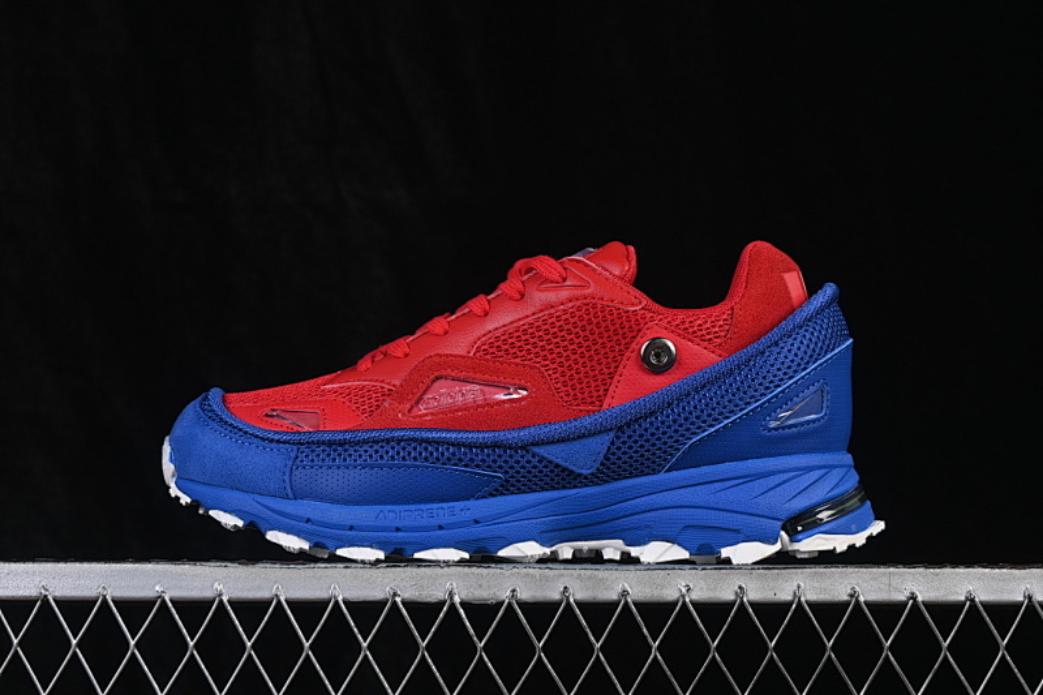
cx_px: 522
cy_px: 348
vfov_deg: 18.2
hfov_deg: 27.0
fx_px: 2172
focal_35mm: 75
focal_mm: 50
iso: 160
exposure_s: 1/80
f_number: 8
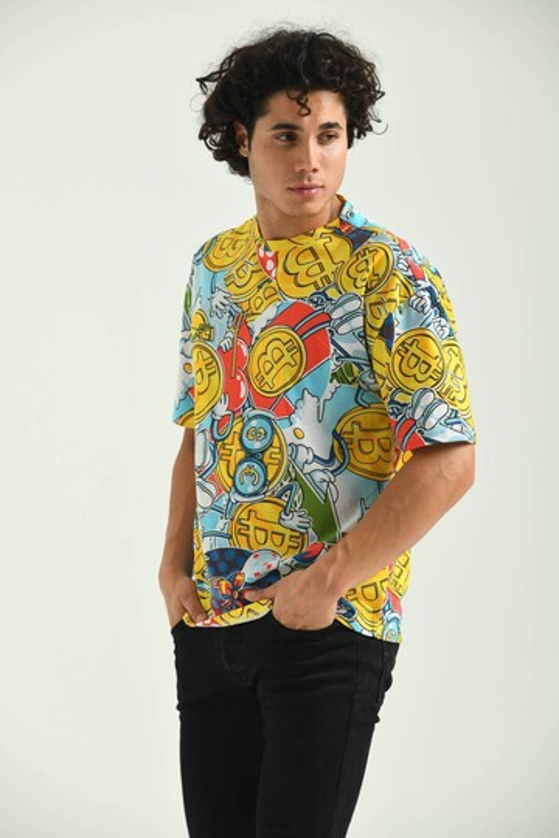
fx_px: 3144
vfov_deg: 15.2
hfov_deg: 10.2
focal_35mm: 135
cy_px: 419
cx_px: 280
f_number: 6.3
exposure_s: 1/160
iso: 100
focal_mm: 135
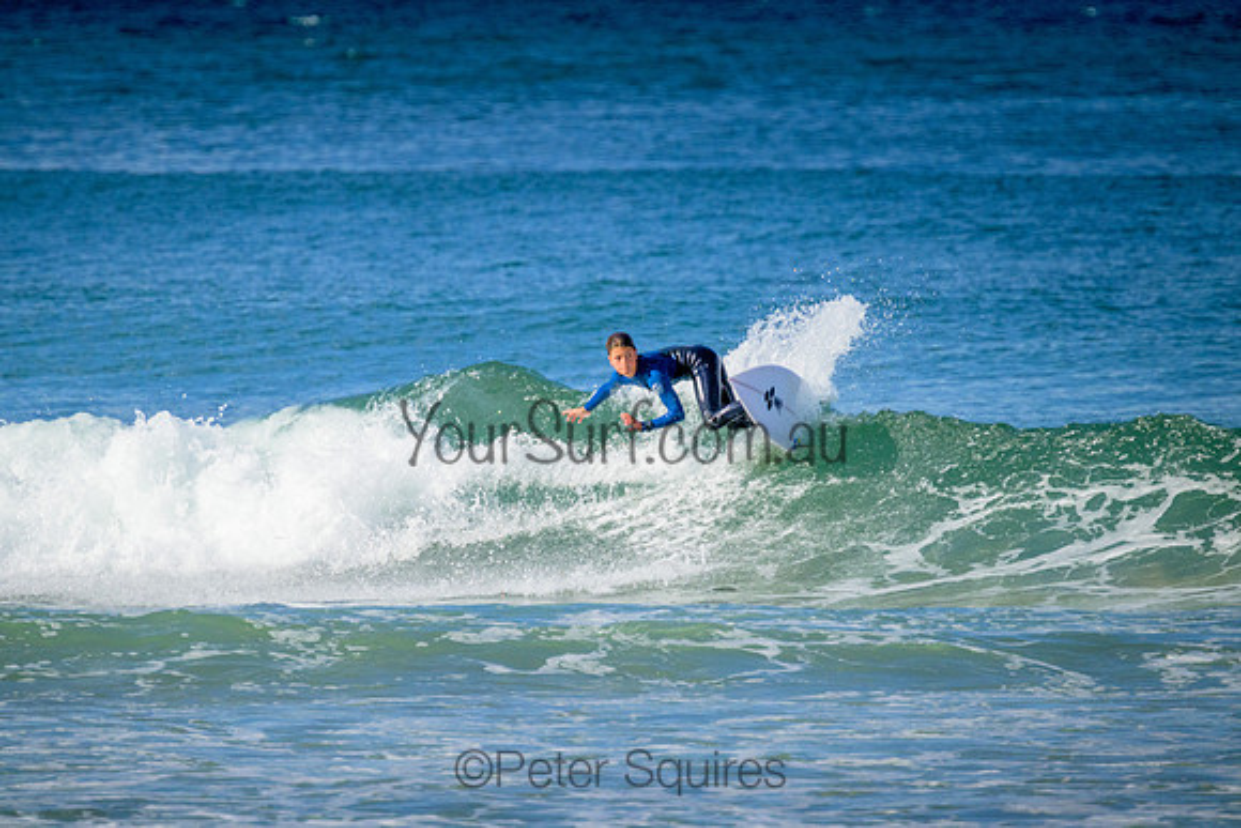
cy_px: 414
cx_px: 620
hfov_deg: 2.6
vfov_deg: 1.7
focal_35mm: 800
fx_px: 27583
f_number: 11
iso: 2200
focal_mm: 800
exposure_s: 1/1250
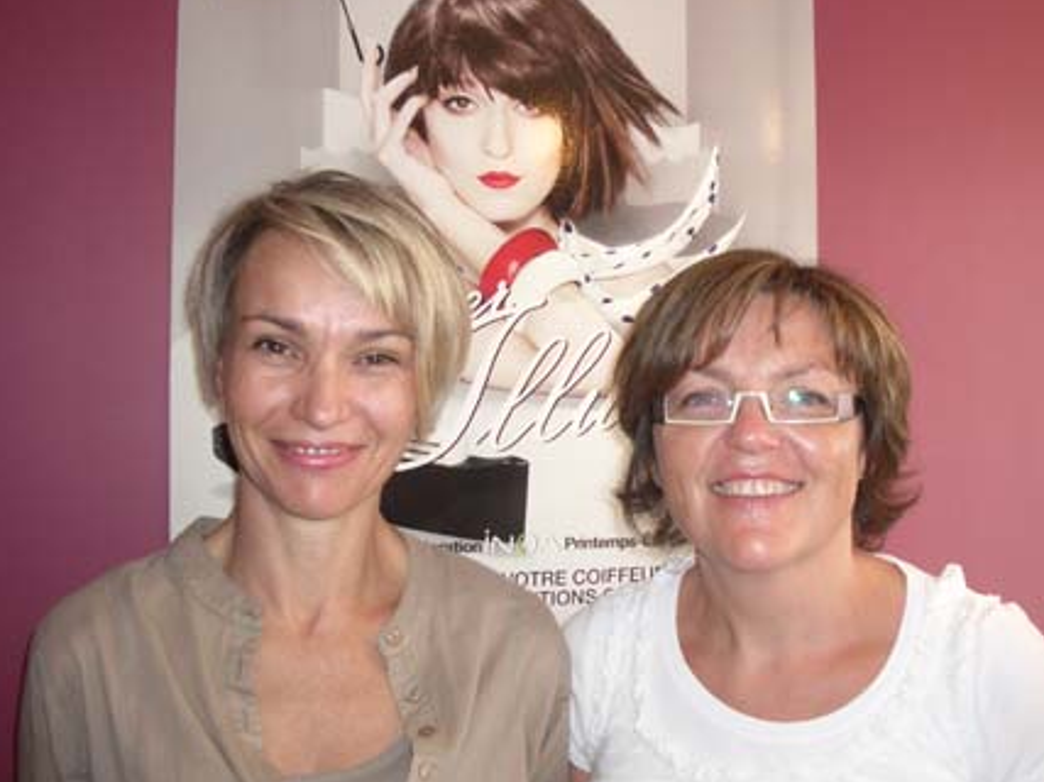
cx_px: 521
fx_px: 1236
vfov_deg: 35.1
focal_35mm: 41
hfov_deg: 45.8
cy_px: 351
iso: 200
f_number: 2.6
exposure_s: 1/60
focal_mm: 5.8
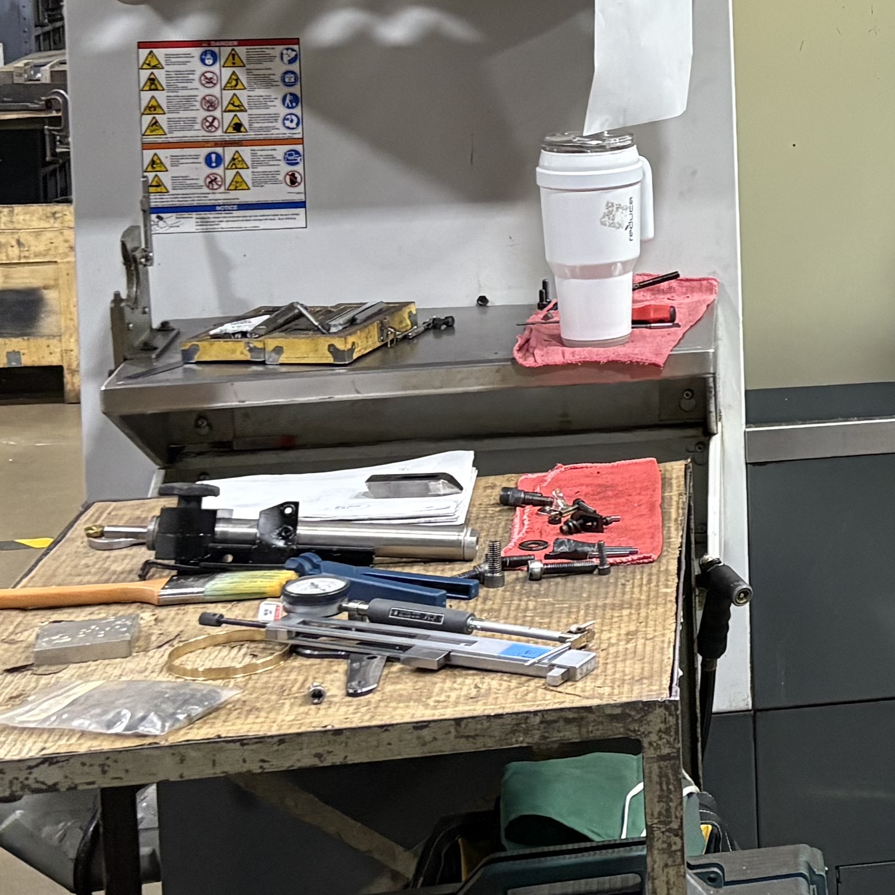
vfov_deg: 19.8
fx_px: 2516
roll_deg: +0.4
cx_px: 1345
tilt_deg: -7.2
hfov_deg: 18.0
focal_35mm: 86
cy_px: 104
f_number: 1.6
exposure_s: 1/60
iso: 320
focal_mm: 5.96
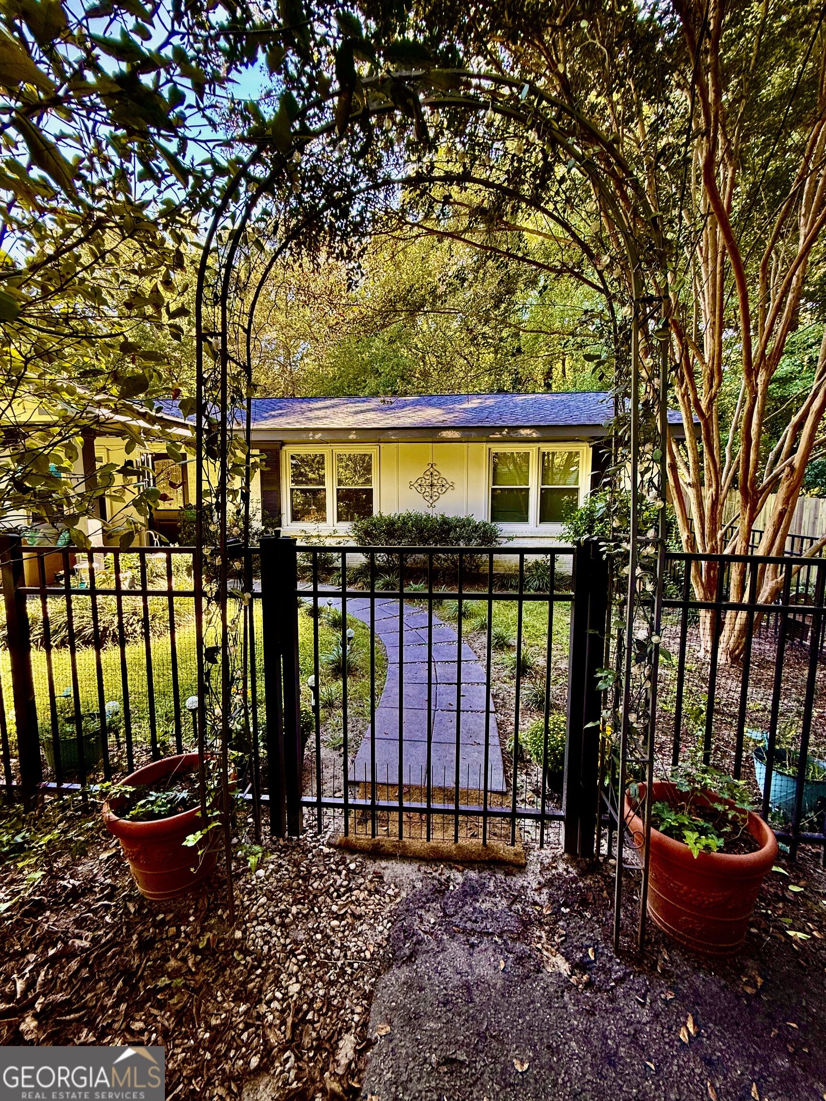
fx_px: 445
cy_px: 550
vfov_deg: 102.1
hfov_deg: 85.7
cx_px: 413
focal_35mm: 14
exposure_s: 1/99
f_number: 2.2
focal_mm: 2.22
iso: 125
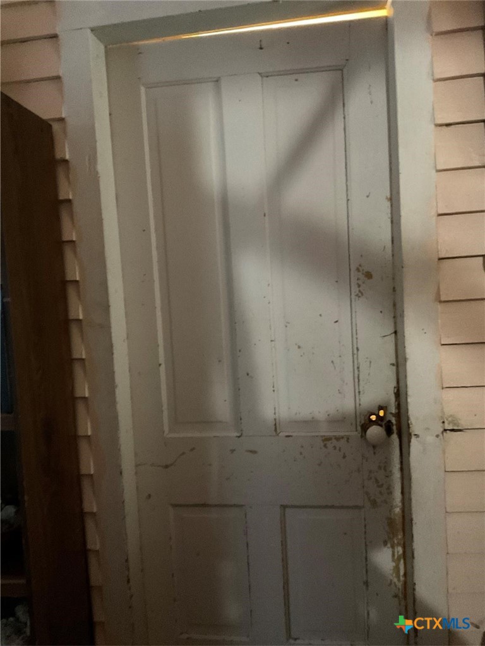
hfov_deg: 48.2
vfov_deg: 61.7
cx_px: 242
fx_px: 542
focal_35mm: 29
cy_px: 323
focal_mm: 3
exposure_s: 1/20
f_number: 1.8
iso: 500
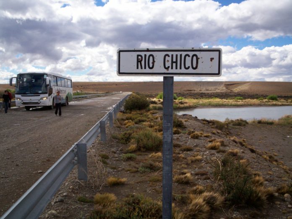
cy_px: 110
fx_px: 304
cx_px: 146
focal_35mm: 36
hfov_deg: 51.4
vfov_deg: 39.7
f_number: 4.5
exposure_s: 1/794
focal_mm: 5.9
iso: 100
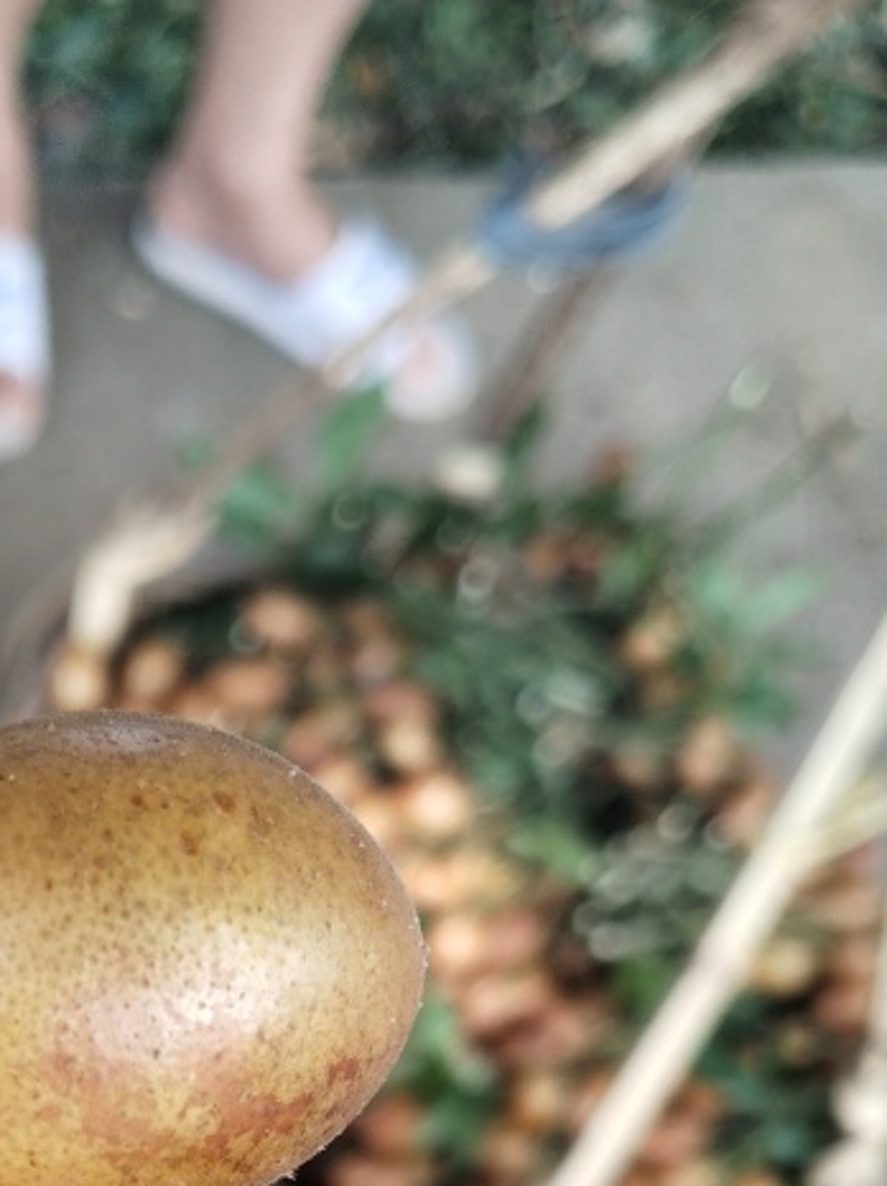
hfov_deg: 22.7
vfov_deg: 28.5
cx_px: 10
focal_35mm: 62
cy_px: 1289
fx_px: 2121
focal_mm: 4.05
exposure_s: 1/100
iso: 236
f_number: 1.8
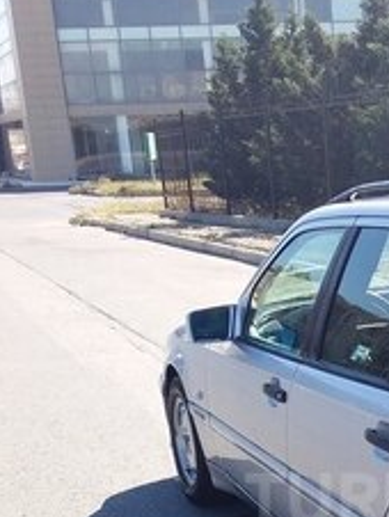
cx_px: 421
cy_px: 499
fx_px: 1017
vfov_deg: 27.2
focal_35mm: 68
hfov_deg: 20.7
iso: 40
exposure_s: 1/516
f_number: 2.2
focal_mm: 3.3
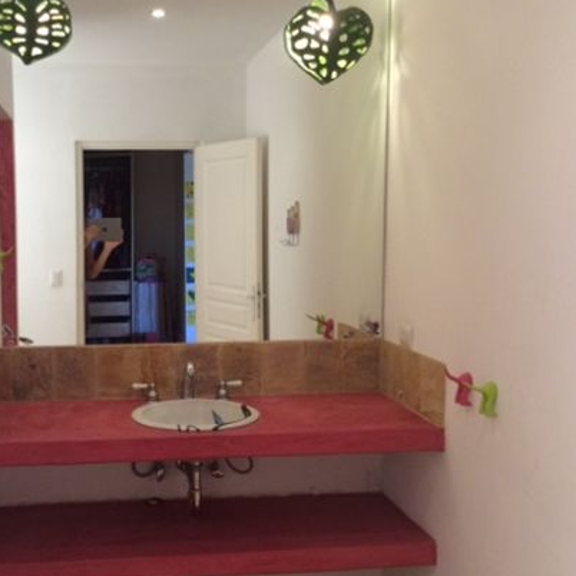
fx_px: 847
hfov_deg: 37.0
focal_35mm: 45
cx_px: 178
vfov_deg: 37.5
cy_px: 309
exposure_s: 1/24
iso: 64
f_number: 2.4
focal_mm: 3.3
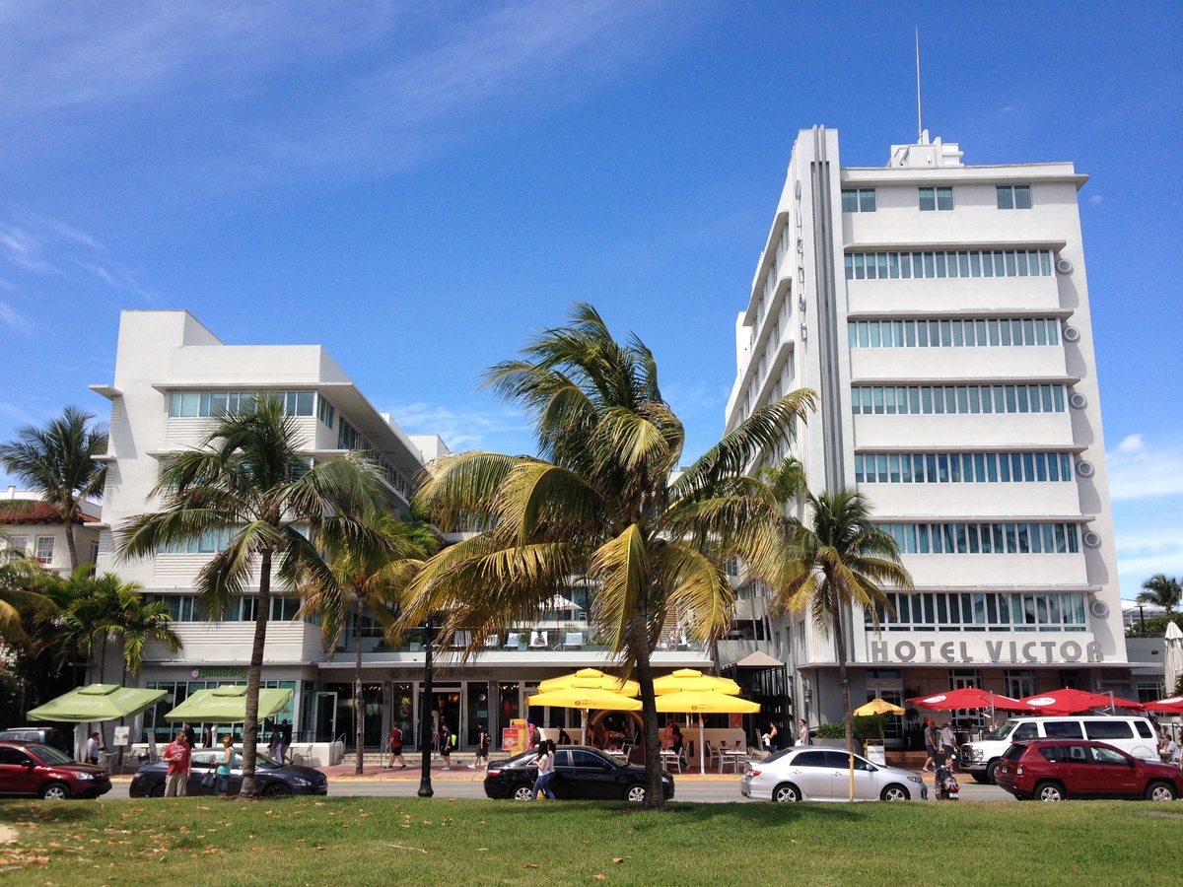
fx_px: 1196
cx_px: 592
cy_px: 444
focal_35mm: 35
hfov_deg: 52.6
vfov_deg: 40.7
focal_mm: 4.28
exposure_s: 1/1346
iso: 50
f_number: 2.4
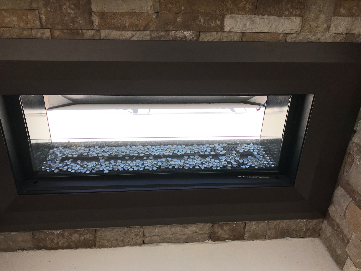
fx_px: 302
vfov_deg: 48.2
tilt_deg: -27.9
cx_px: 181
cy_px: 140
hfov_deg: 61.7
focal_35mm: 29
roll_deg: -0.3
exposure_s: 1/948
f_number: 1.8
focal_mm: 3.99
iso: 20
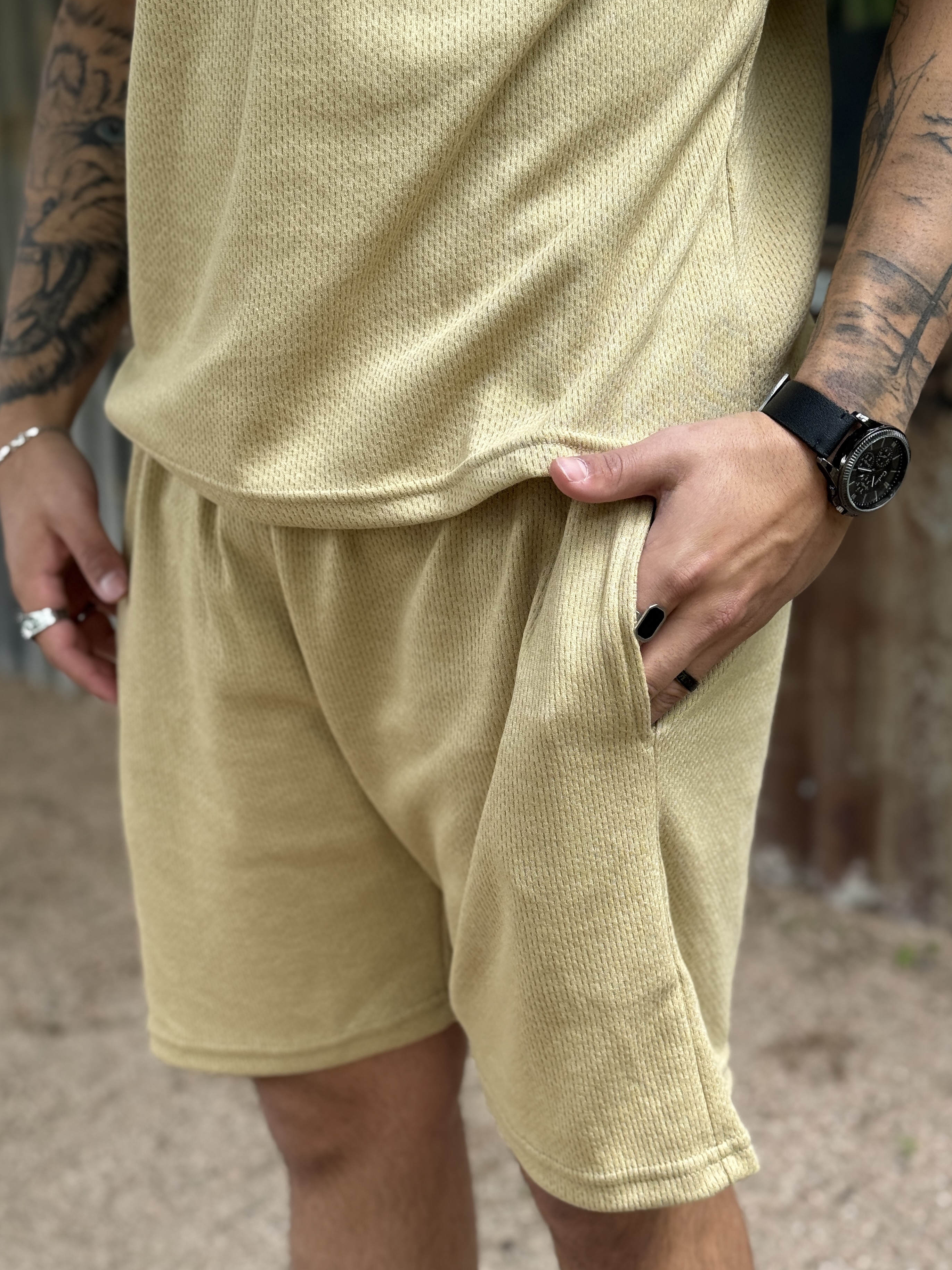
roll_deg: +1.7
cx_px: 497
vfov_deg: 36.2
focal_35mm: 53
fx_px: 1943
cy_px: 677
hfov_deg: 27.5
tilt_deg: -12.4
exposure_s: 1/323
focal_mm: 6.76
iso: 80
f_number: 1.78
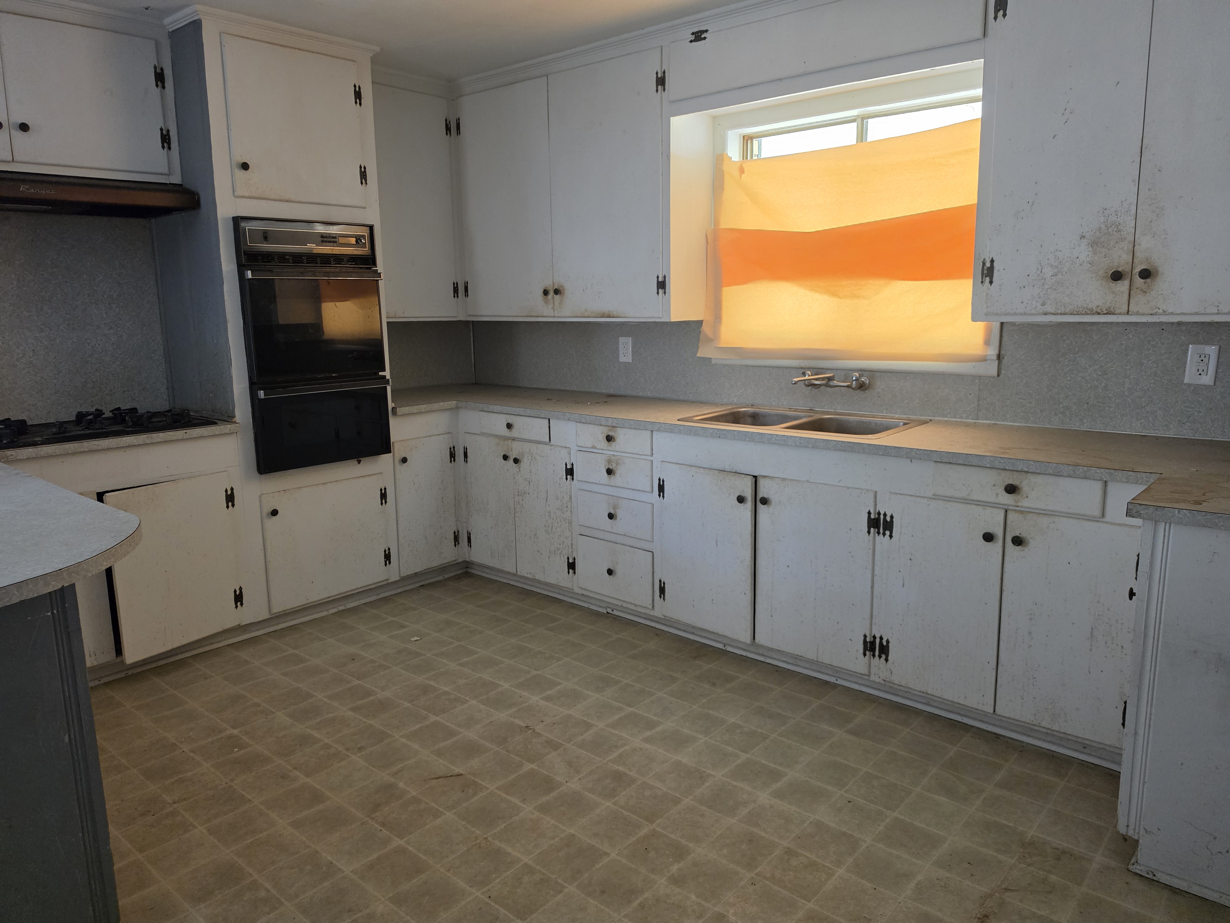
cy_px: 462
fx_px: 817
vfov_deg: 58.9
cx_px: 615
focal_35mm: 23
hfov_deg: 73.9
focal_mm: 6.5
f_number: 1.4
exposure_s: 1/120
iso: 320
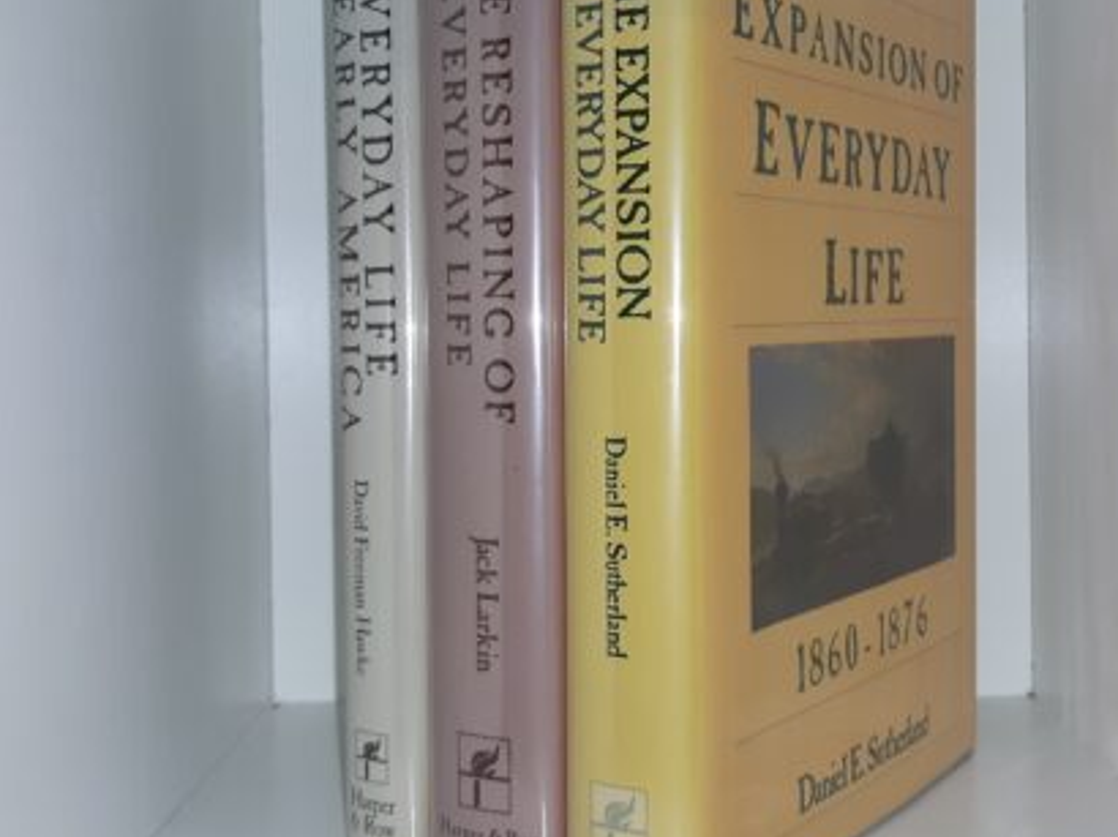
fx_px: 1323
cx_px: 619
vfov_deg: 35.0
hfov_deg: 45.7
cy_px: 346
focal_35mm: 41
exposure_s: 1/136
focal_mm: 3.7
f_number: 1.7
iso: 40
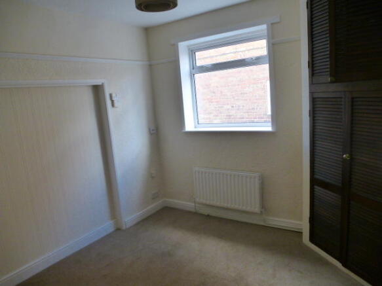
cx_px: 191
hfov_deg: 71.6
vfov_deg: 56.8
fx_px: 265
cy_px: 143
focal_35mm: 24
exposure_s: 1/60
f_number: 3.3
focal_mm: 4.3
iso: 400
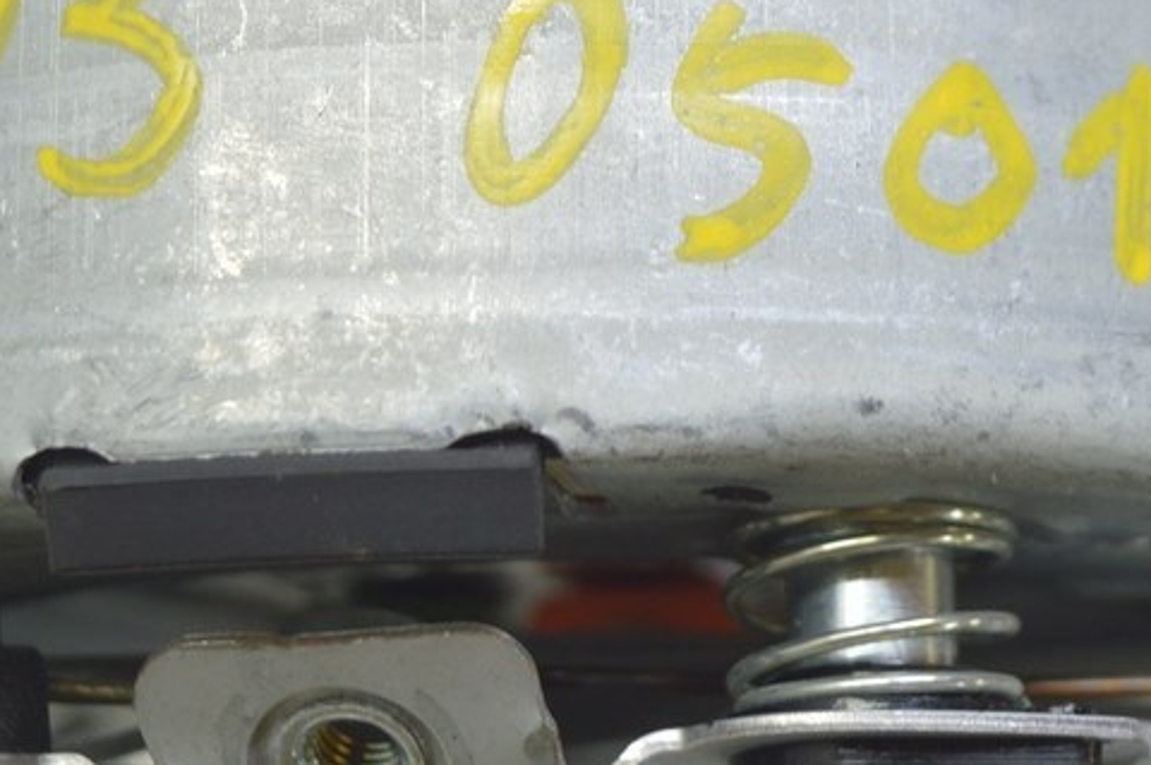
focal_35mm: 144
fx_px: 4601
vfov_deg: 9.5
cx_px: 535
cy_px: 37
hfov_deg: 14.3
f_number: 5.6
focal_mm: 45
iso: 400
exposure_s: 1/20
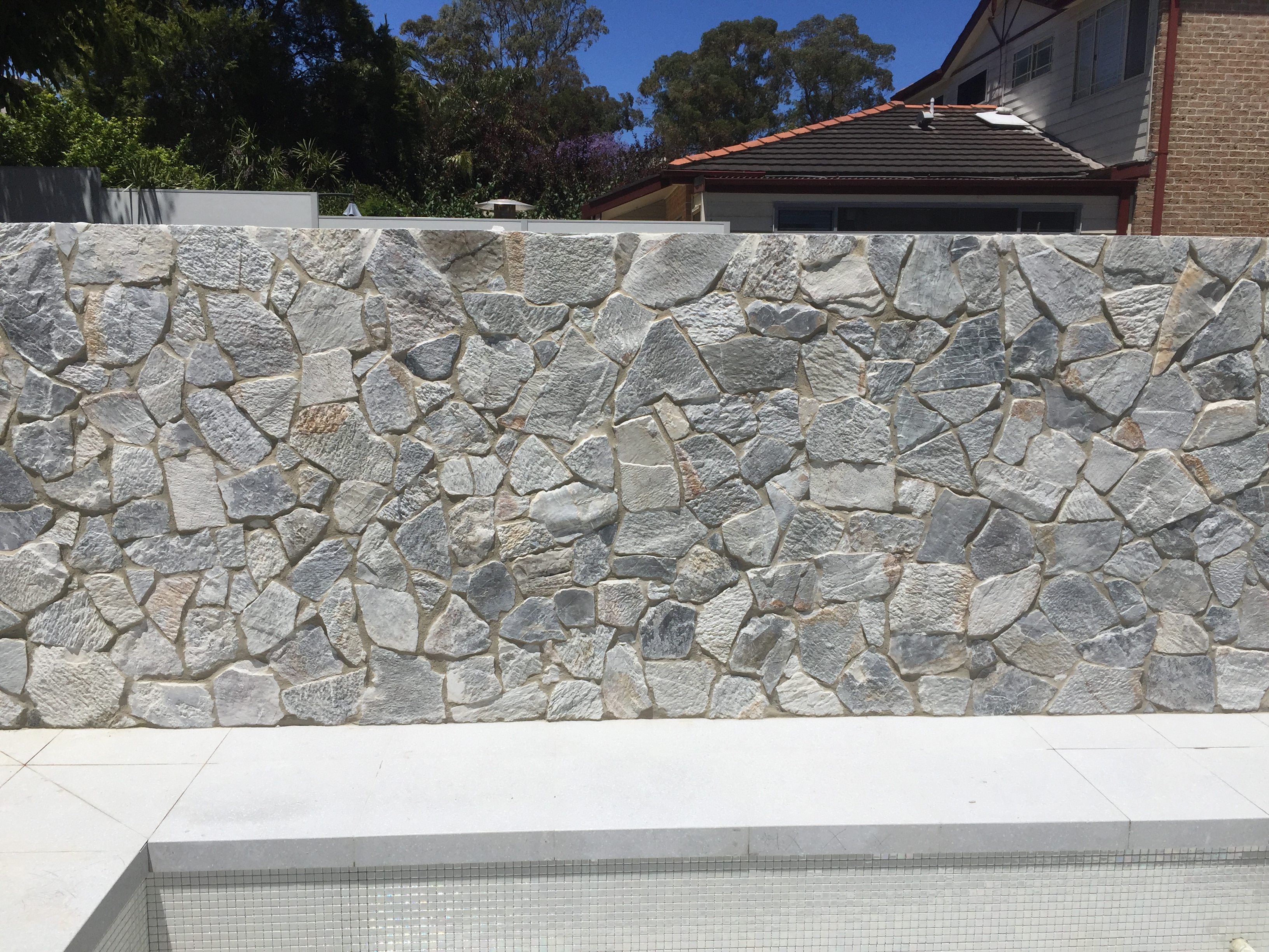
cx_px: 634
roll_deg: -0.7
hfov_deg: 61.7
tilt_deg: -8.4
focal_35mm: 29
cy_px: 476
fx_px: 1063
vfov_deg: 48.2
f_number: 2.2
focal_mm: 4.15
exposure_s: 1/4950
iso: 32
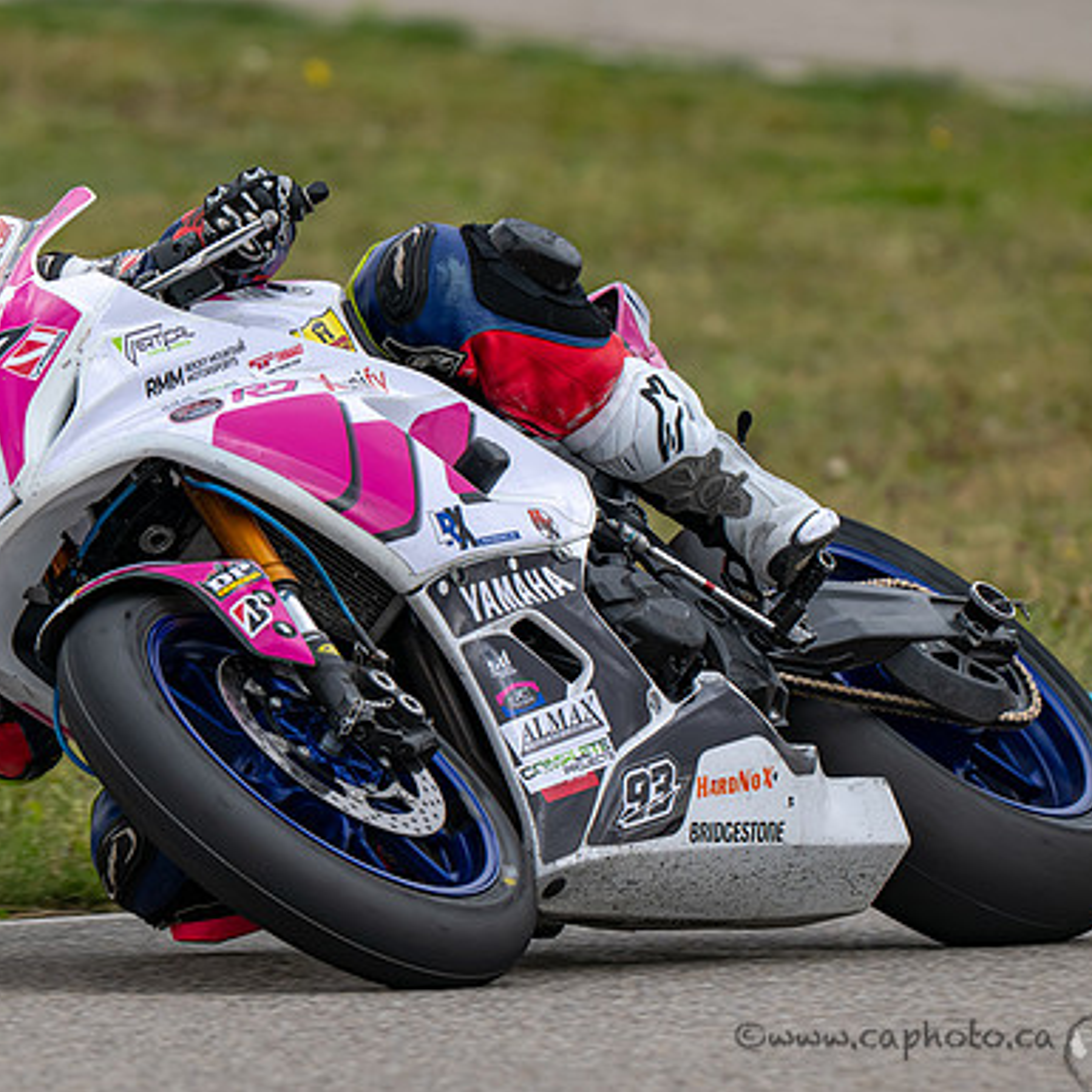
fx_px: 28124
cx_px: 577
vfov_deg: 2.2
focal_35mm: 788
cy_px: 700
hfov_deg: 2.2
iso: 450
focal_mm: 480
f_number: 6.3
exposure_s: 1/1250
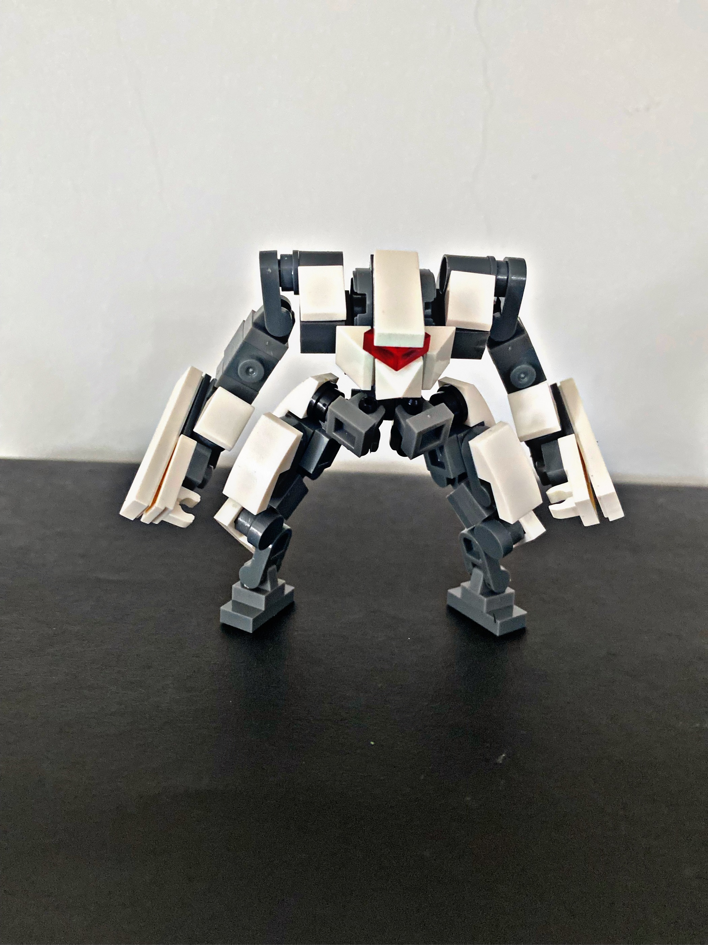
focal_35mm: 26
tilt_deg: -11.8
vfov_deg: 67.3
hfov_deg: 53.1
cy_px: 472
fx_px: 709
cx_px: 354
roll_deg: -0.4
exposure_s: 1/60
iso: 400
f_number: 1.8
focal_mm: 4.25
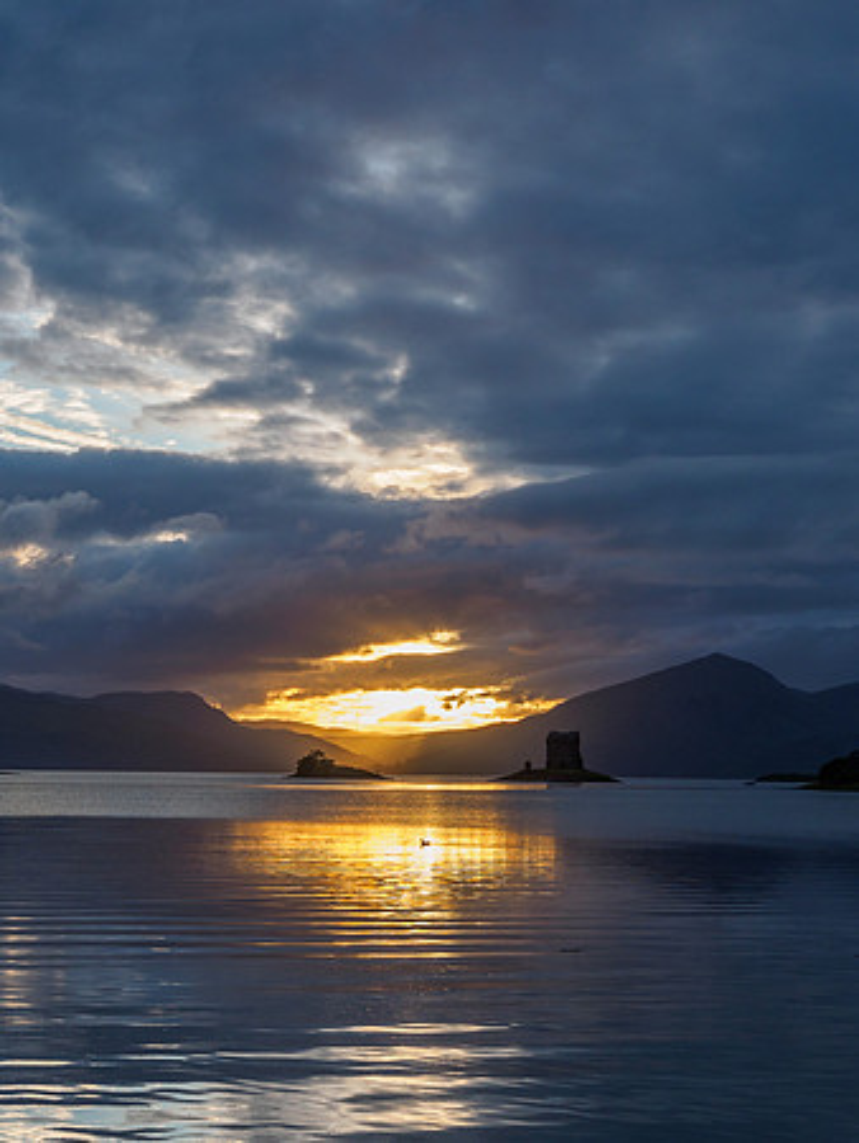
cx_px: 303
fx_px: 2072
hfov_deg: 23.3
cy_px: 600
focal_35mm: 63
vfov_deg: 30.9
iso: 200
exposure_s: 1/200
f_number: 7.1
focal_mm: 18
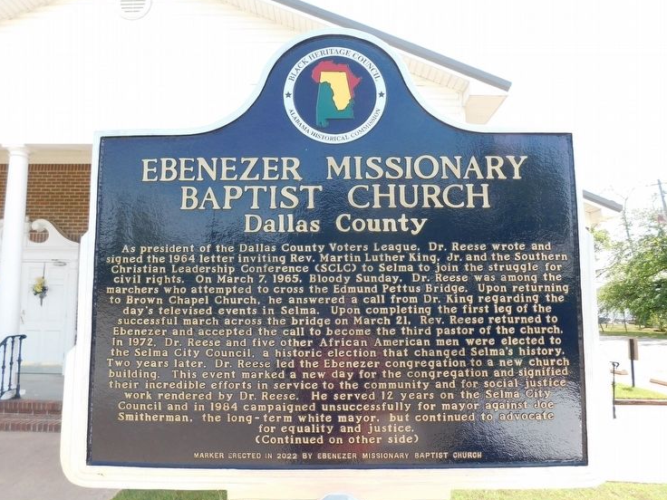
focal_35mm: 25
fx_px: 482
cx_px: 324
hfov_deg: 69.4
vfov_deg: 54.9
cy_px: 263
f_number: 3
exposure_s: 1/400
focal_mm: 4
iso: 125
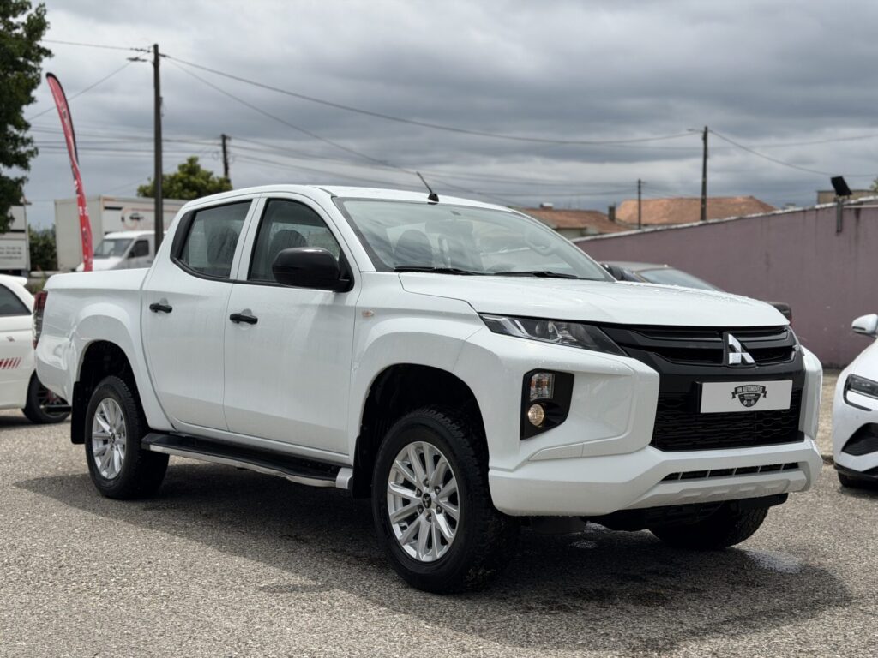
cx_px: 439
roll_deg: -1.2
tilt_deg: -4.9
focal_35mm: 48
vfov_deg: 30.3
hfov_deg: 39.7
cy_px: 329
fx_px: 1217
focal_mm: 6.76
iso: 80
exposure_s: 1/11364
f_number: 1.78
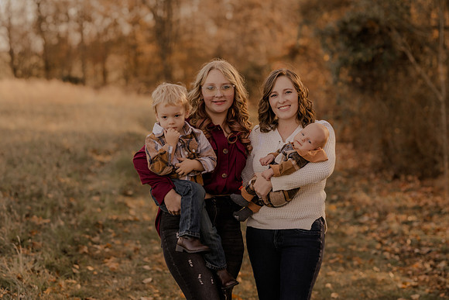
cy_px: 150
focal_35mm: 85
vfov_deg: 16.1
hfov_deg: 23.9
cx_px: 224
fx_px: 1060
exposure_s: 1/400
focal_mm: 85
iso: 200
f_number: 2.8
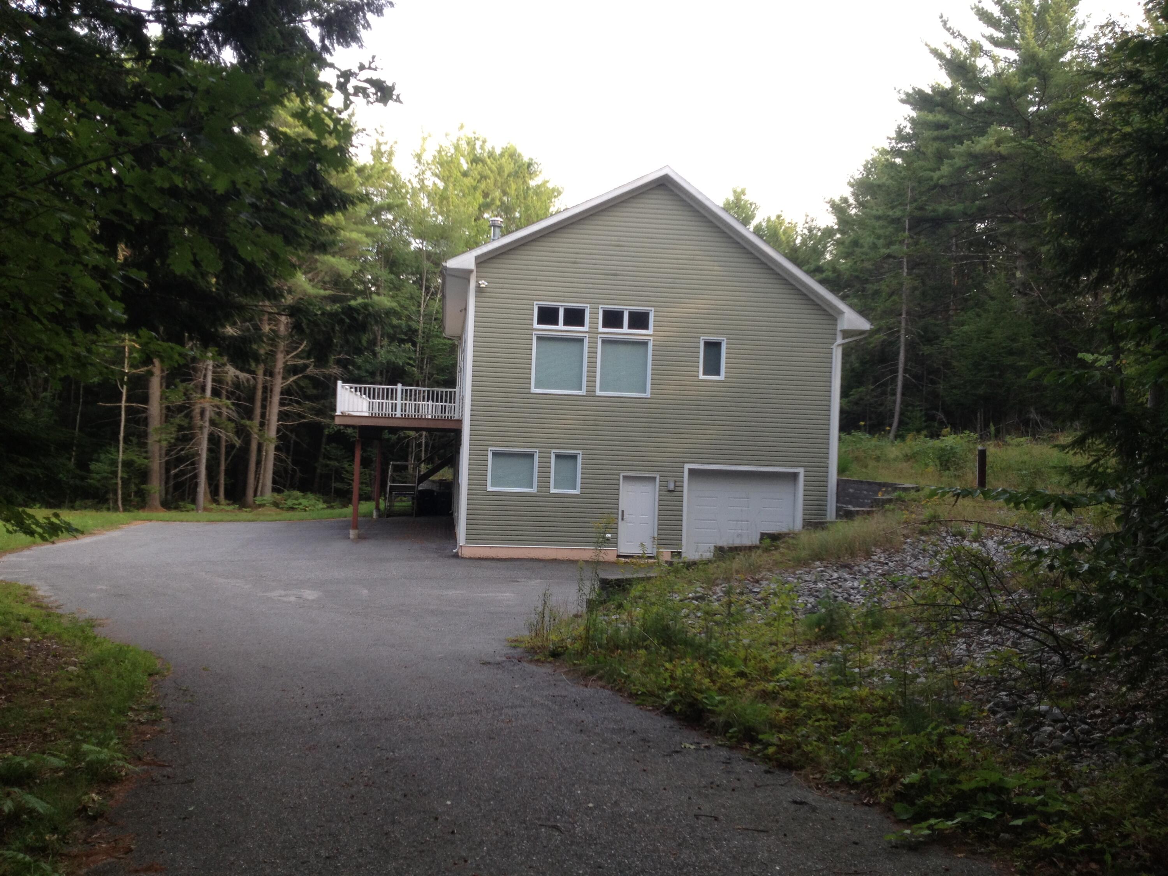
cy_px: 438
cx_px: 584
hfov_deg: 52.6
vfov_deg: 40.7
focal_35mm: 35
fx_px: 1181
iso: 50
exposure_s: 1/126
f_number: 2.4
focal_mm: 4.28
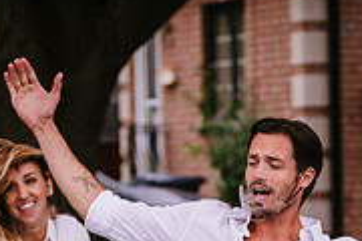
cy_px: 359
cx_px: 184
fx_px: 2584
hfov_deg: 8.0
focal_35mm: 257
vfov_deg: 5.3
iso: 1000
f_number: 2.8
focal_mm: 70
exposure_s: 1/500
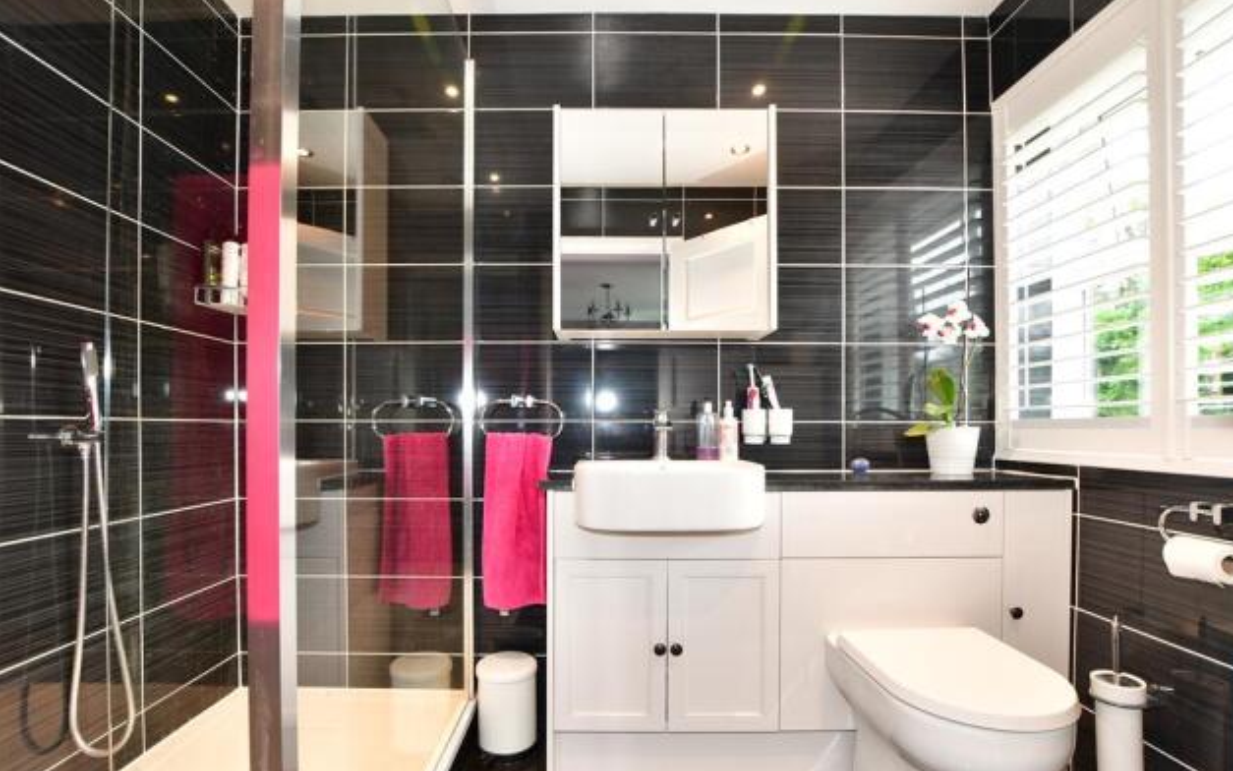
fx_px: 538
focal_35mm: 16
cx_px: 610
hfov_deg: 97.8
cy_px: 420
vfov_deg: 71.1
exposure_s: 1/3
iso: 160
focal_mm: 10
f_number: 7.1
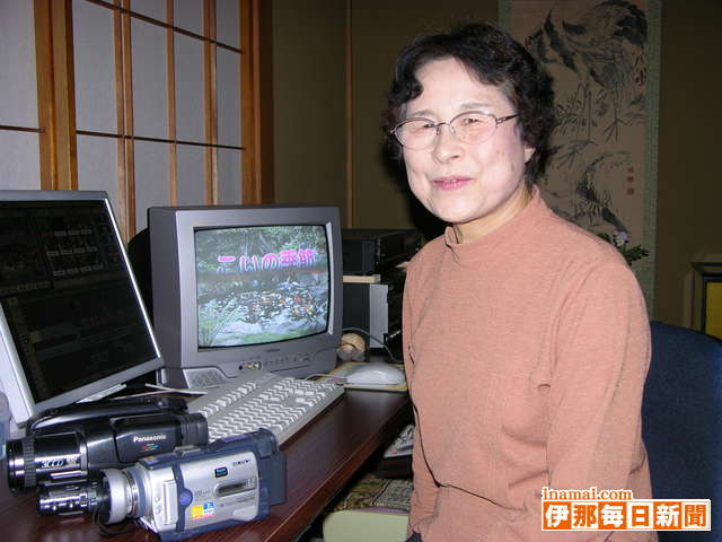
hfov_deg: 44.8
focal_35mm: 42
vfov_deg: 34.3
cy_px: 271
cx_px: 361
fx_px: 876
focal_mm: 10.7
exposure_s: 1/60.1
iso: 50
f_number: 2.9
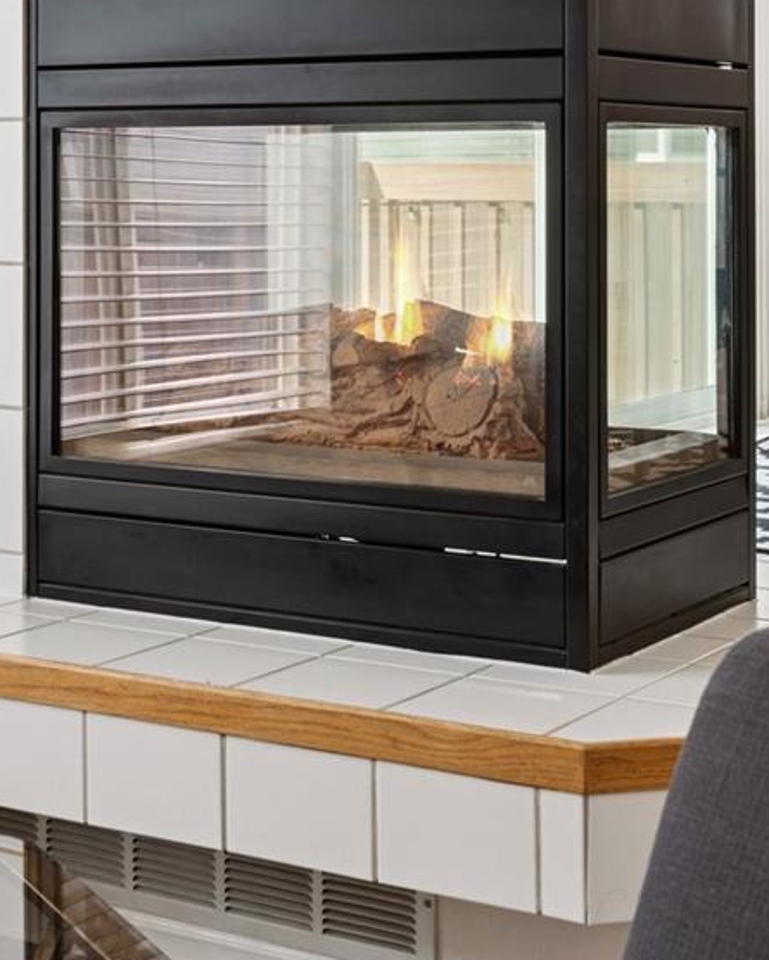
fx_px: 2190
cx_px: 323
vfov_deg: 24.1
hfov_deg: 19.9
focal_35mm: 77
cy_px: 116
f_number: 9
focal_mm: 38
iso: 400
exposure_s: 1/60
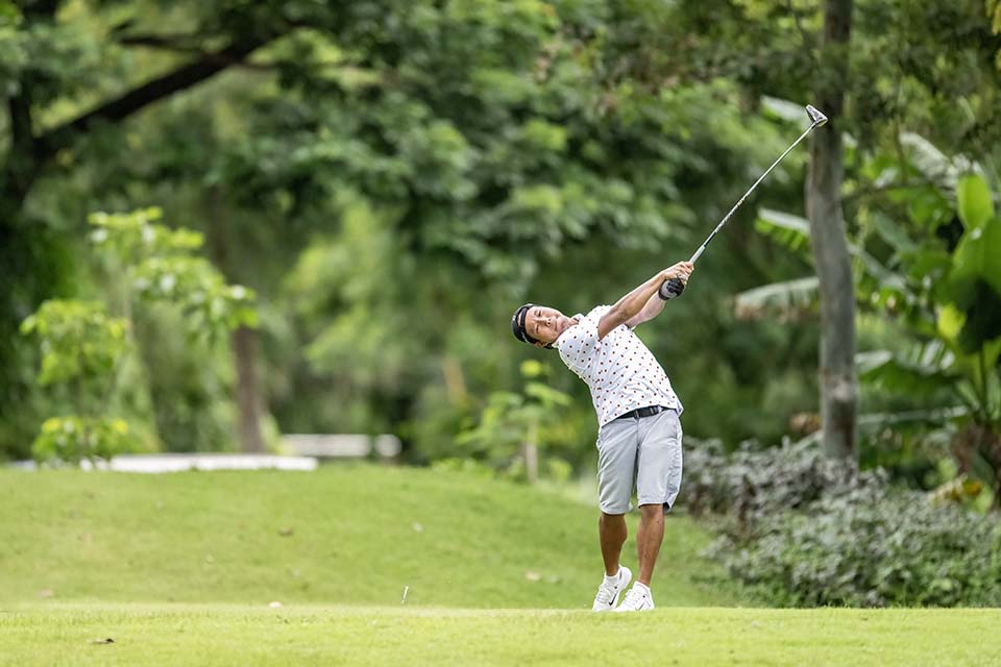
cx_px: 500
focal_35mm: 400
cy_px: 334
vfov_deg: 3.4
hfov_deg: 5.2
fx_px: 11121
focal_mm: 400
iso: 2200
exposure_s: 1/8000
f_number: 2.8
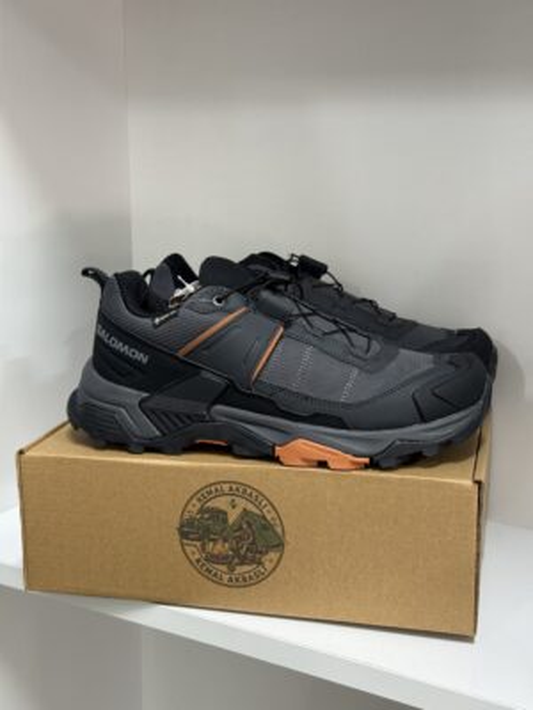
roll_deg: -0.5
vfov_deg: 39.7
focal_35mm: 48
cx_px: 266
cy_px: 355
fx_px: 985
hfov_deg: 30.3
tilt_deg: -13.0
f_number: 1.78
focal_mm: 6.76
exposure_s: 1/50
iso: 64
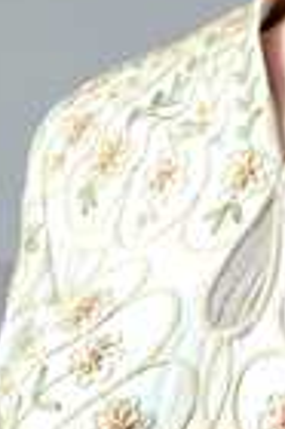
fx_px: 3583
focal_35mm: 301
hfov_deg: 4.5
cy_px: 660
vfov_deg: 6.7
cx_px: 389
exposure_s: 1/160
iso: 250
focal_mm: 80
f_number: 8
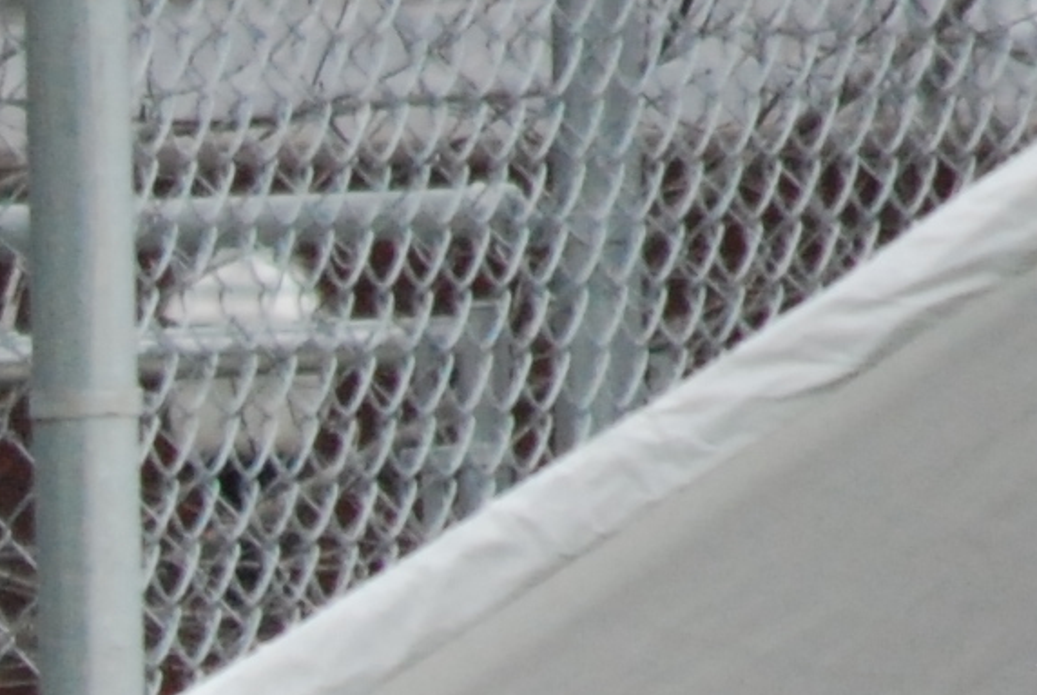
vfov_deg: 0.7
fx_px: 58549
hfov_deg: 1.0
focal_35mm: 2030
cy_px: 2114
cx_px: -1887
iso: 1000
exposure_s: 1/1250
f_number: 5.6
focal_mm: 200
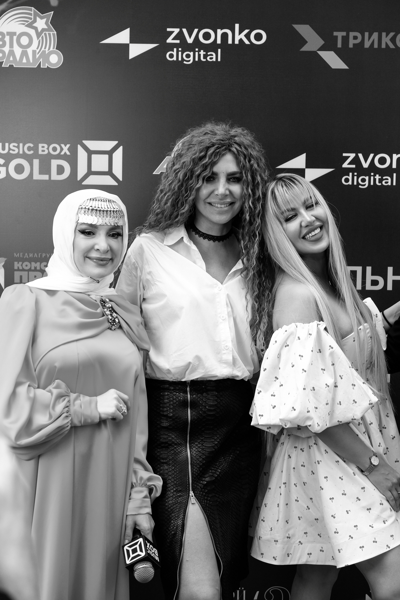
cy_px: 300
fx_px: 1067
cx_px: 200
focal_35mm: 64
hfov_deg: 21.2
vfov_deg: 31.4
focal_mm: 42.5
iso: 1250
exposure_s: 1/160
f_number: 4
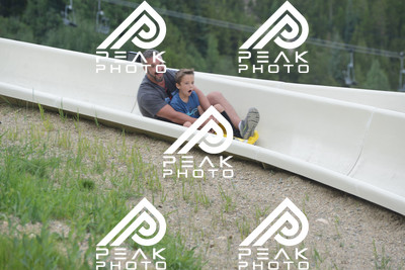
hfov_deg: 10.5
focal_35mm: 195
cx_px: 202
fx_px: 2194
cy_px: 135
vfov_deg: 7.0
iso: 560
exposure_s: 1/640
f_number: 6.3
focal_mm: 195
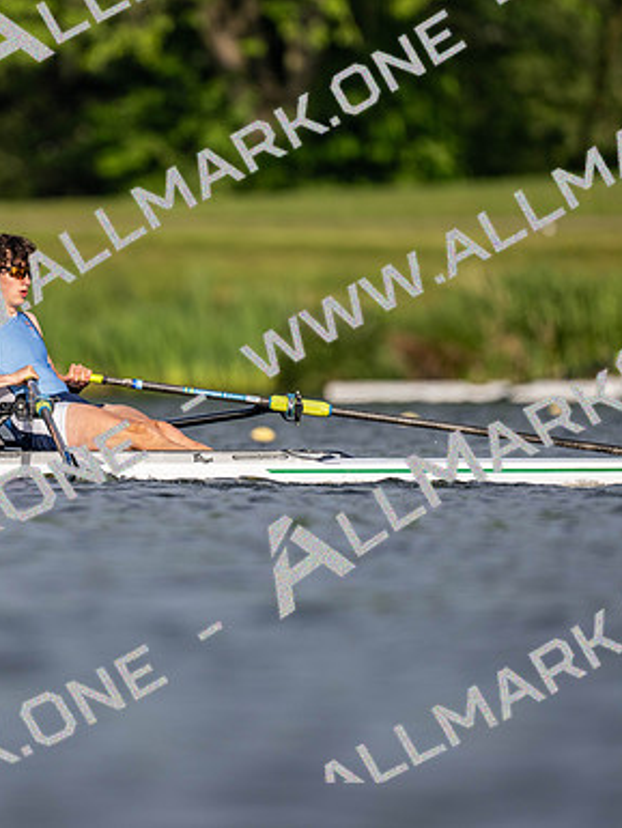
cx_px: 84
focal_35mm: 870
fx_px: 20832
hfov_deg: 1.7
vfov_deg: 2.3
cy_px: 414
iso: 200
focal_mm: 600
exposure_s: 1/2500
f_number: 4
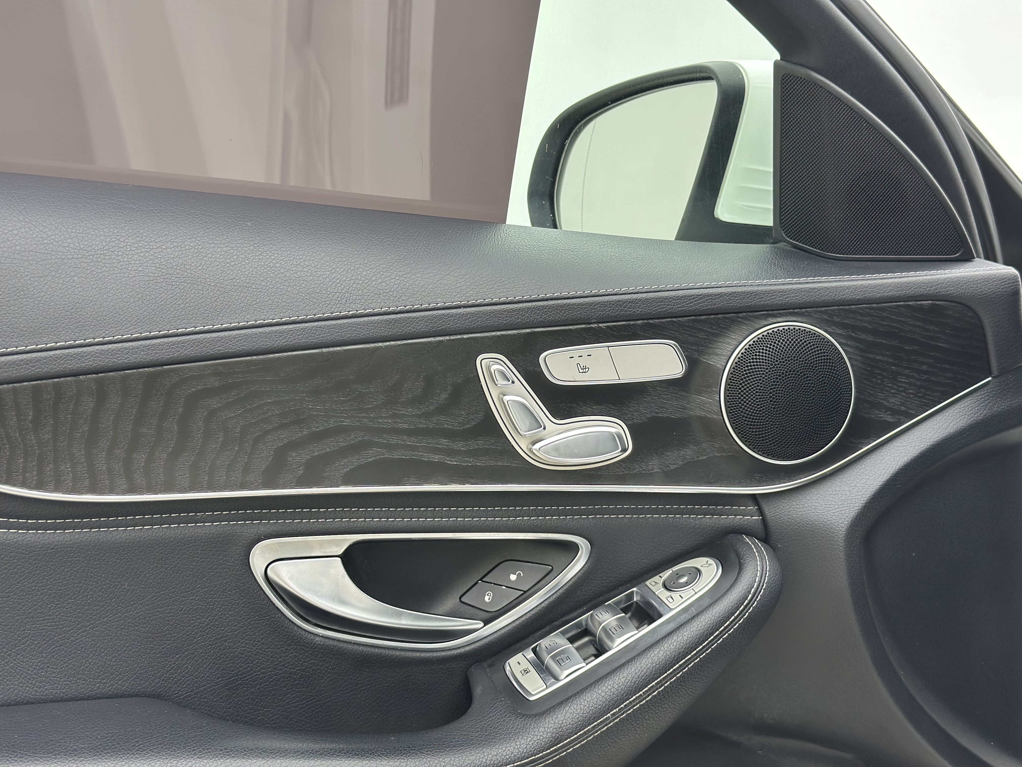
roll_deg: +0.3
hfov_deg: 39.7
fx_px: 1417
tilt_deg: -7.1
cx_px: 511
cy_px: 384
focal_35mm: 48
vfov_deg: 30.3
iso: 80
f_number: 1.78
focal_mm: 6.86
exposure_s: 1/100
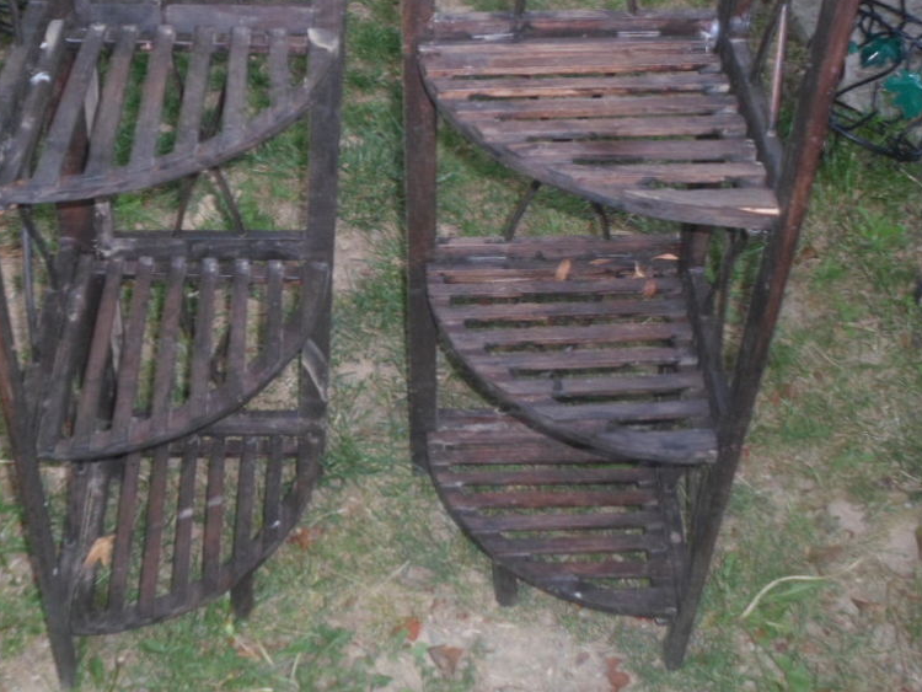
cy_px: 278
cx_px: 361
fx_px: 1279
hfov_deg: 39.4
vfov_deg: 30.2
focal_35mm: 48
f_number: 3
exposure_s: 1/45
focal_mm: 6.5
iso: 120
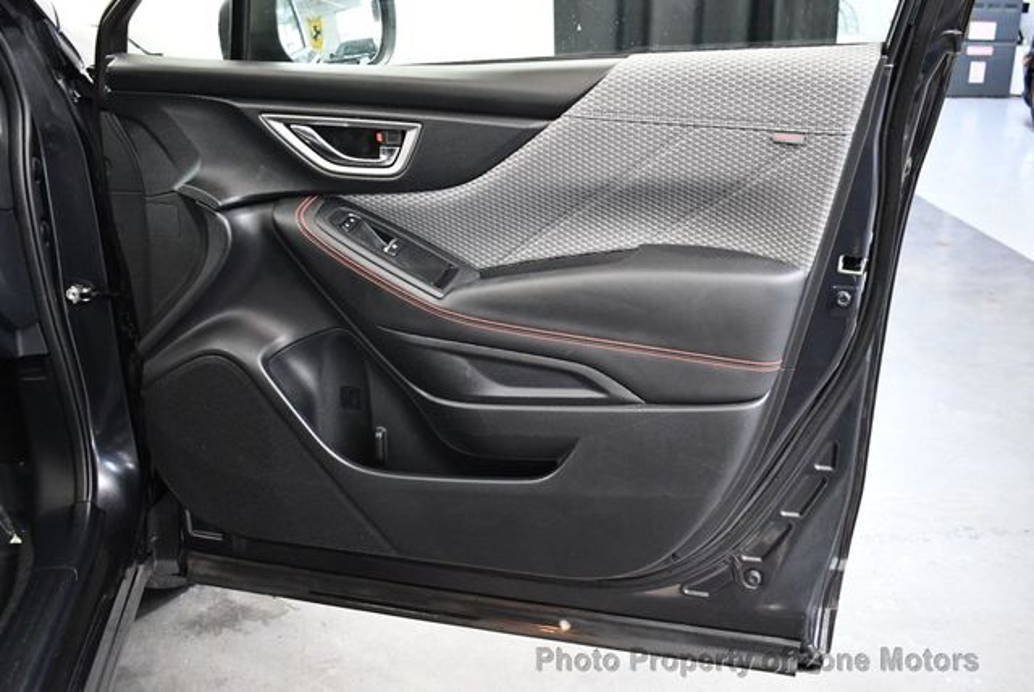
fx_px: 1035
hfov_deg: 53.1
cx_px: 517
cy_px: 346
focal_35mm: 36
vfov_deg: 36.9
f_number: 3.5
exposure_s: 1/80
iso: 3200
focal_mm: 18
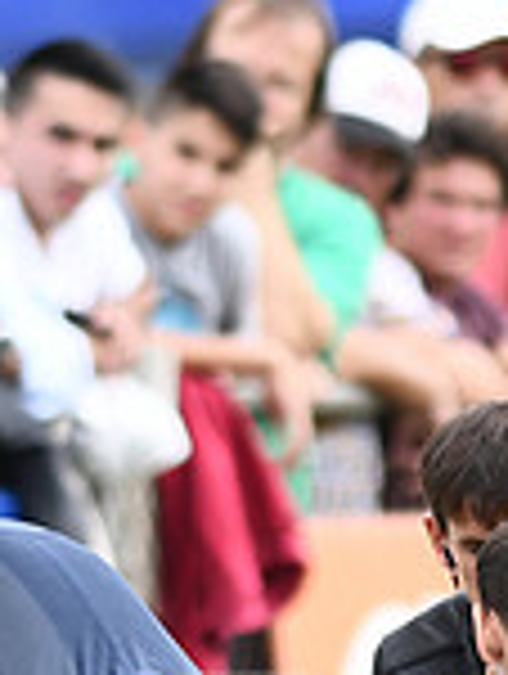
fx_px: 32487
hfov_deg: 0.9
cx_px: 535
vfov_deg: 1.2
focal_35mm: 1665
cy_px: 803
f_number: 2.8
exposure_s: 1/1600
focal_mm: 300
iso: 250
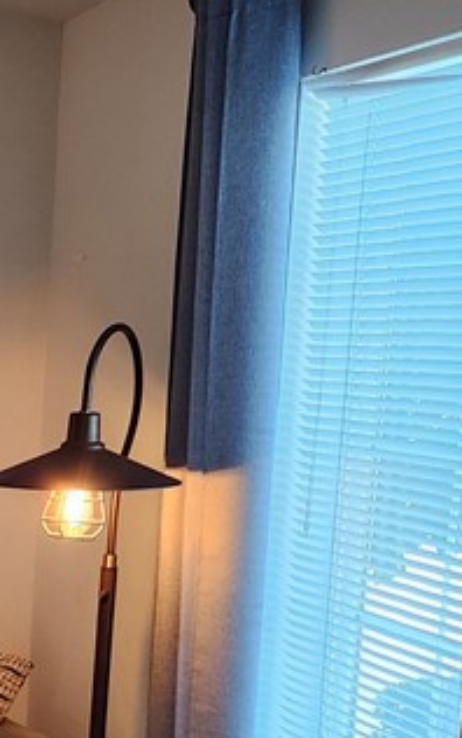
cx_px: -453
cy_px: 640
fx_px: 1589
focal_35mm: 79
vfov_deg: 25.5
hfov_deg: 14.0
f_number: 1.8
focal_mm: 5.4
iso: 320
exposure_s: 1/120
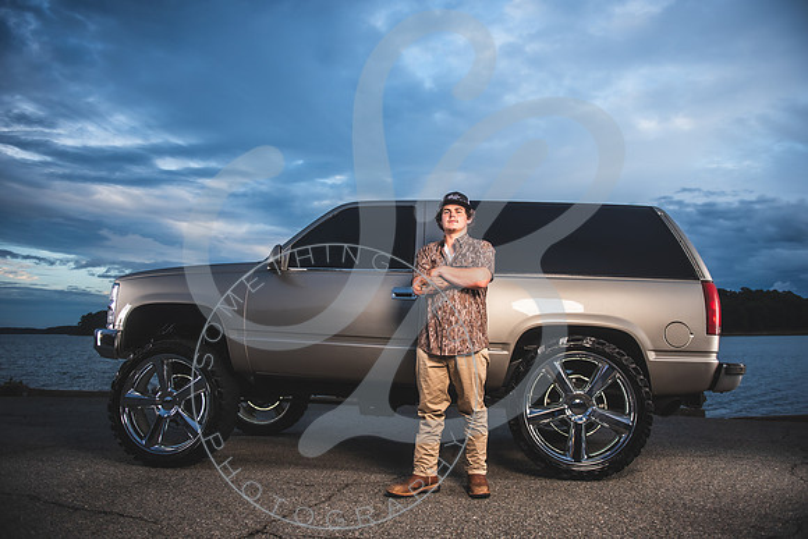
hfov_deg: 72.7
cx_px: 408
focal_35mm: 24
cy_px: 269
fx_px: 549
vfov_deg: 52.3
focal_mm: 24
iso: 100
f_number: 2.8
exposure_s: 1/500
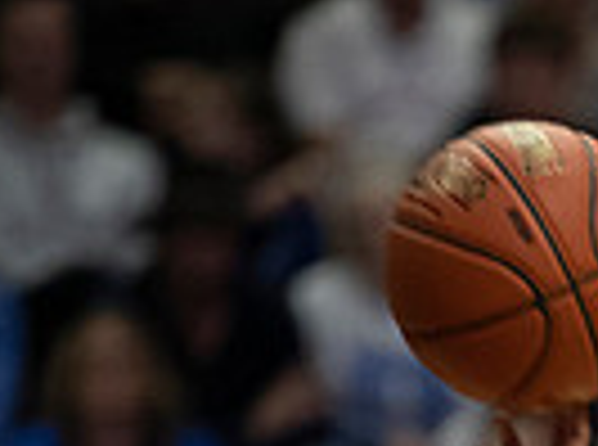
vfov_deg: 1.4
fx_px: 18435
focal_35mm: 1070
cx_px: 1234
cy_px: 1052
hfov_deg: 1.9
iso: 2500
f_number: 2.8
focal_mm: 200
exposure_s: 1/800
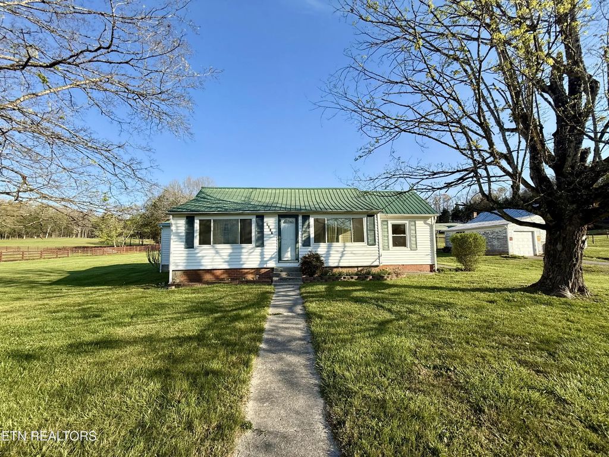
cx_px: 304
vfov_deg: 85.7
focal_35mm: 14
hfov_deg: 102.1
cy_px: 228
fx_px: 246
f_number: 2.2
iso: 50
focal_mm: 2.22
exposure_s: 1/1399
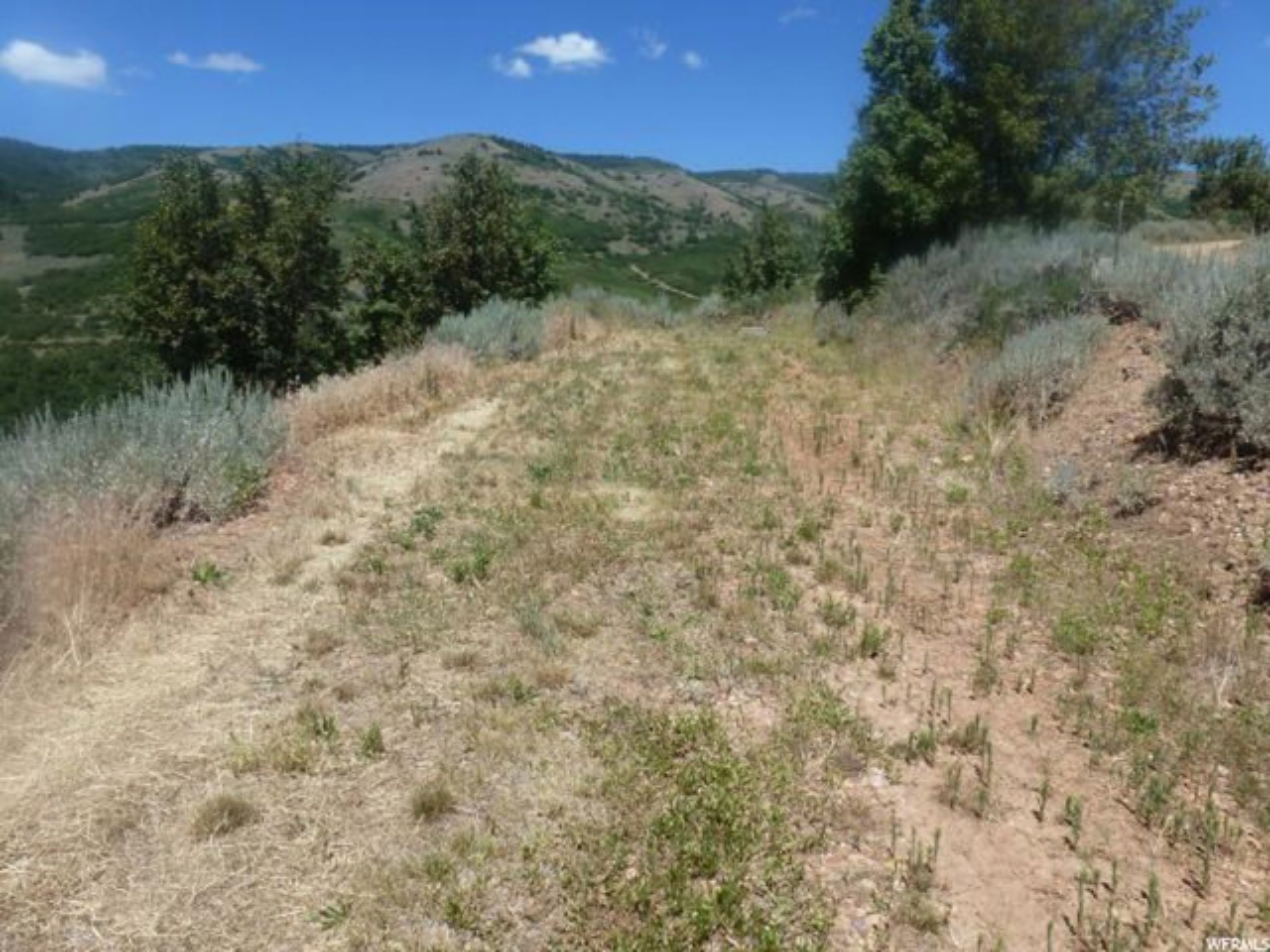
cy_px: 476
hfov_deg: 71.6
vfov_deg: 56.8
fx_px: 881
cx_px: 635
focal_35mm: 24
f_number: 5
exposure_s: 1/400
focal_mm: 4.3
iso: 100
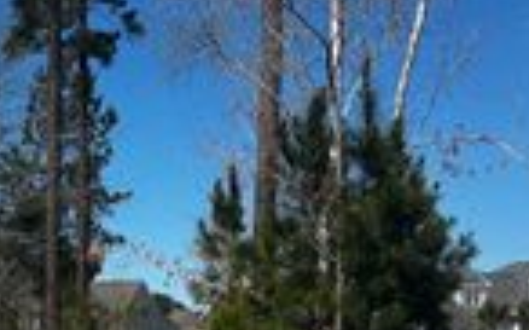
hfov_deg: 23.1
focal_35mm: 87
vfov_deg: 14.6
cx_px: 25
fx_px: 1253
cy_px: 361
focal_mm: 6.86
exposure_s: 1/5263
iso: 80
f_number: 1.78
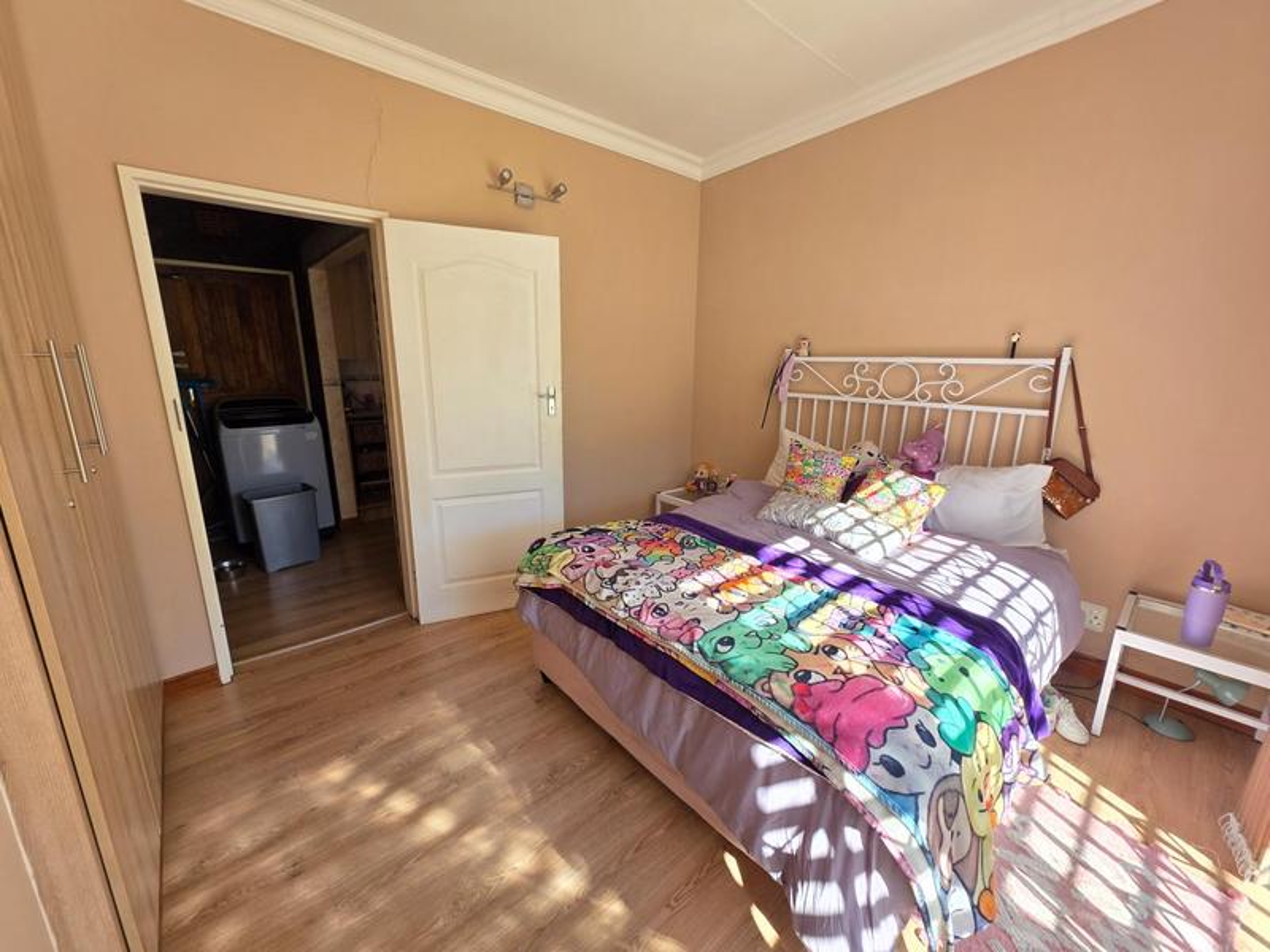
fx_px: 477
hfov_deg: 106.2
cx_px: 635
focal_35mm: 13
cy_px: 476
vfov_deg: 89.9
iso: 40
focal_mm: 2.2
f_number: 1.9
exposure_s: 1/100
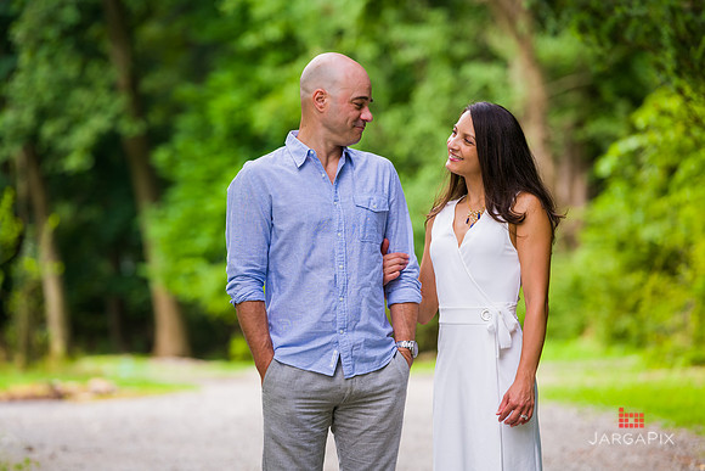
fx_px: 3330
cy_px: 236
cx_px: 352
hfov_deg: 12.1
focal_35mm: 170
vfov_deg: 8.1
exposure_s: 1/400
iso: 200
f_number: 4
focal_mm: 170
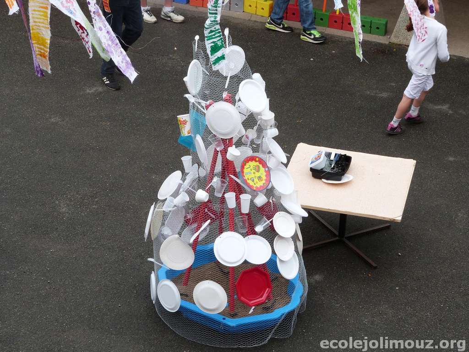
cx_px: 234
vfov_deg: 17.6
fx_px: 1138
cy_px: 176
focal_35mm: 84
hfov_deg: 23.3
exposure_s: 1/250
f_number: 5.6
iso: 100
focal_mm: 15.1
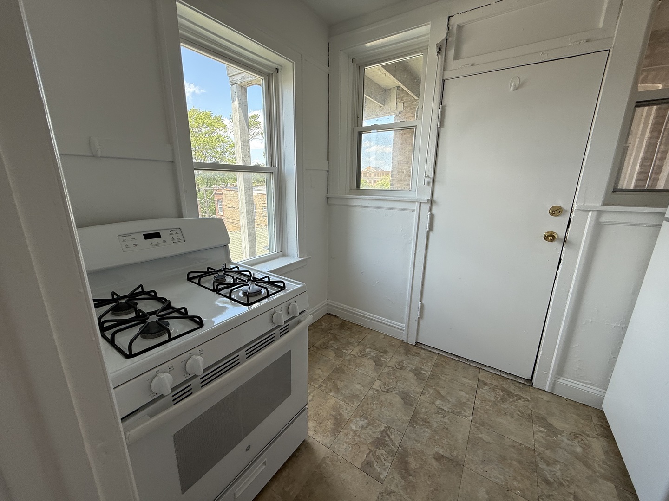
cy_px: 250
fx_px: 271
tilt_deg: -13.0
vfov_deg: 85.7
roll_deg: -0.1
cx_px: 334
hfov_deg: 102.1
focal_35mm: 14
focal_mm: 2.22
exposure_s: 1/100
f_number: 2.2
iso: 40
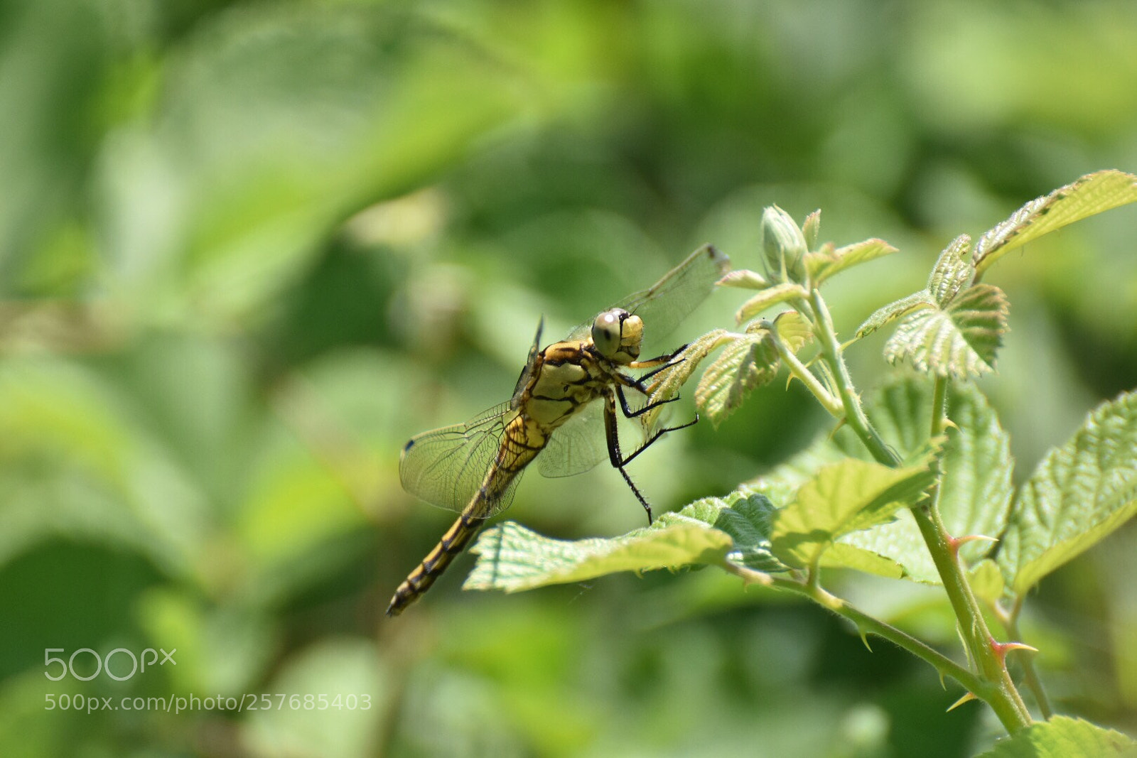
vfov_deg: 3.1
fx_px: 14213
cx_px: 568
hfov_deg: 4.6
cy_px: 379
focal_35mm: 450
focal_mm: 300
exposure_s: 1/1000
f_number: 8
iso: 500
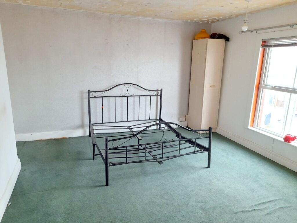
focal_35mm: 25
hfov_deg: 69.4
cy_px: 112
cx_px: 148
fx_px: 214
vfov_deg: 54.9
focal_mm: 4.6
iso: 320
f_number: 2
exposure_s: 1/40
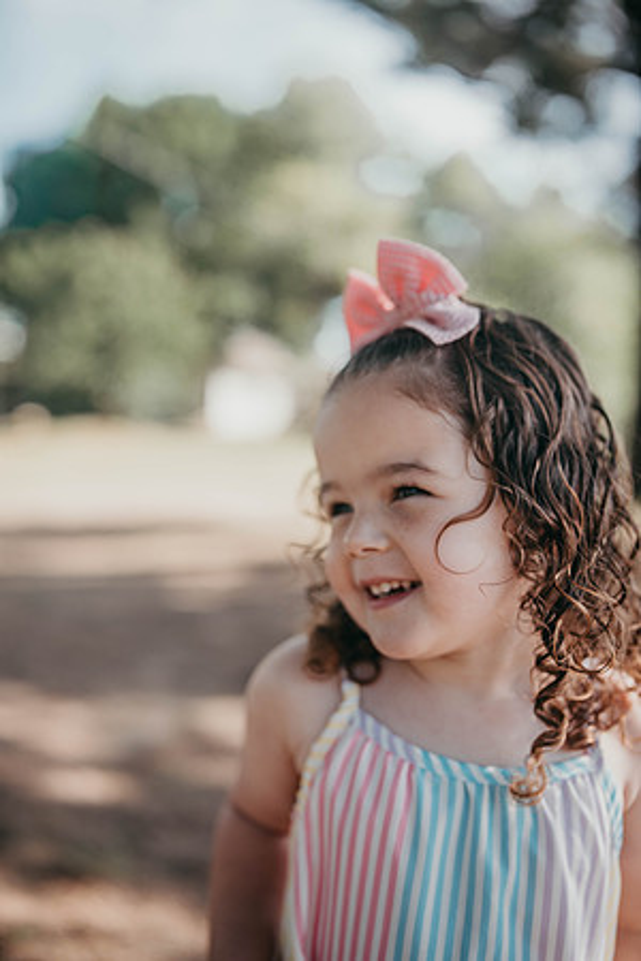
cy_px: 480
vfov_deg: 54.4
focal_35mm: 35
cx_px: 320
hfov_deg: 37.9
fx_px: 935
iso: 50
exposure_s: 1/1000
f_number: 1.8
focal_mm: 35
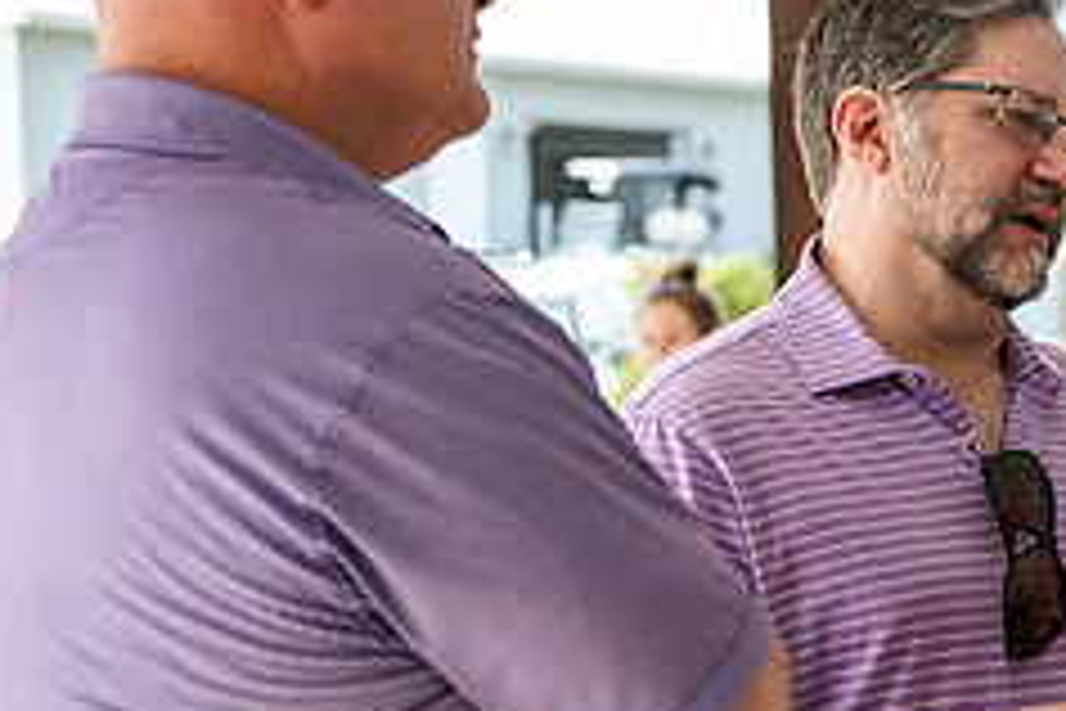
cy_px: 493
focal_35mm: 127
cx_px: 1138
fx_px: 3760
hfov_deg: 15.7
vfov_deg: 10.8
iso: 320
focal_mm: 52
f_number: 3.5
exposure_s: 1/400
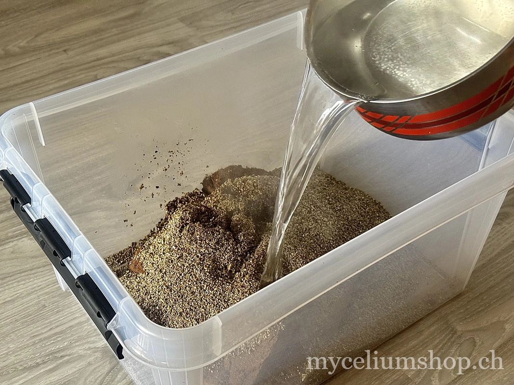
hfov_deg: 39.7
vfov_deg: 30.3
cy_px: 192
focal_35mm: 48
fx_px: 713
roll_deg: +0.9
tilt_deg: -42.4
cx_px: 257
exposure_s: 1/60
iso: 200
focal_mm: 6.76
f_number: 1.78
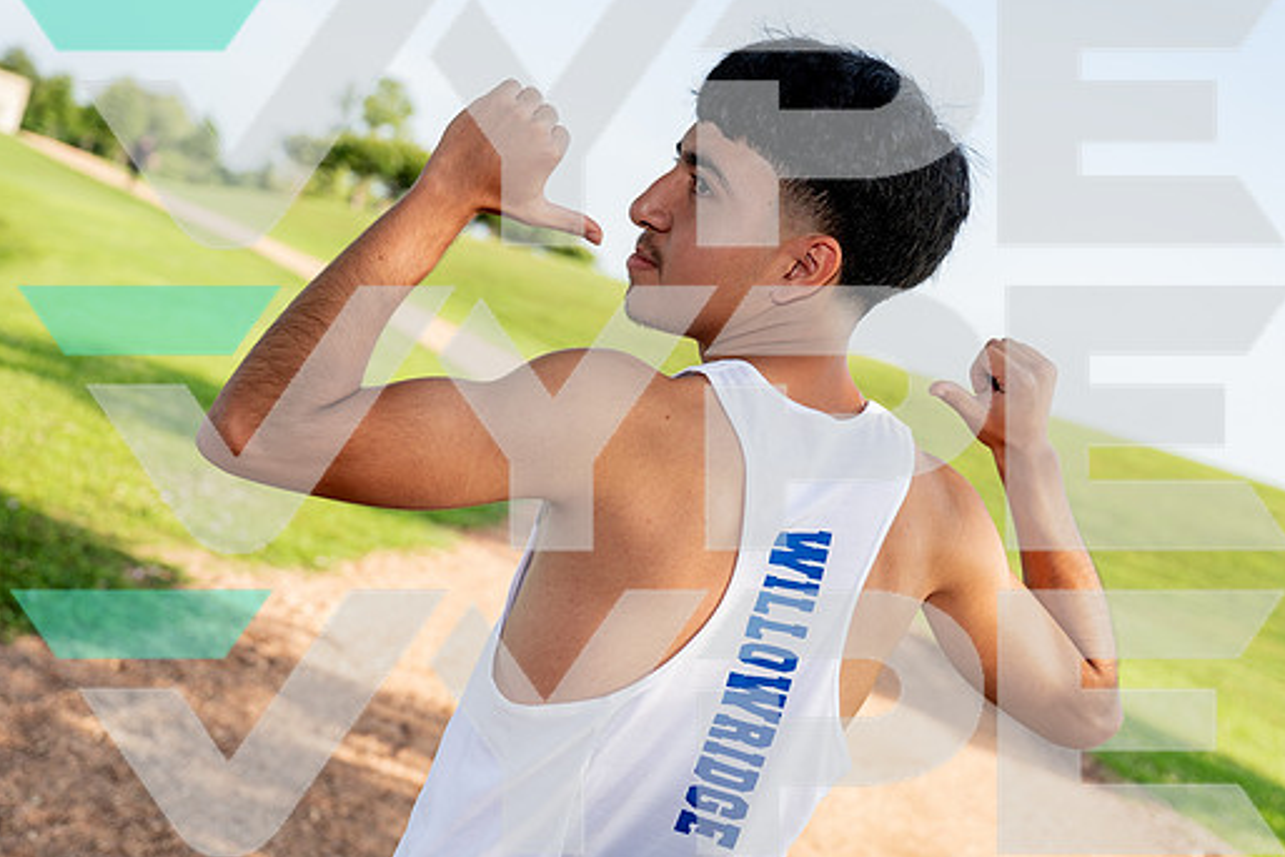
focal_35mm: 52
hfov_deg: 38.2
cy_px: 420
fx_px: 1856
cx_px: 656
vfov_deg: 26.0
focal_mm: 46
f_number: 4
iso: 100
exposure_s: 1/250
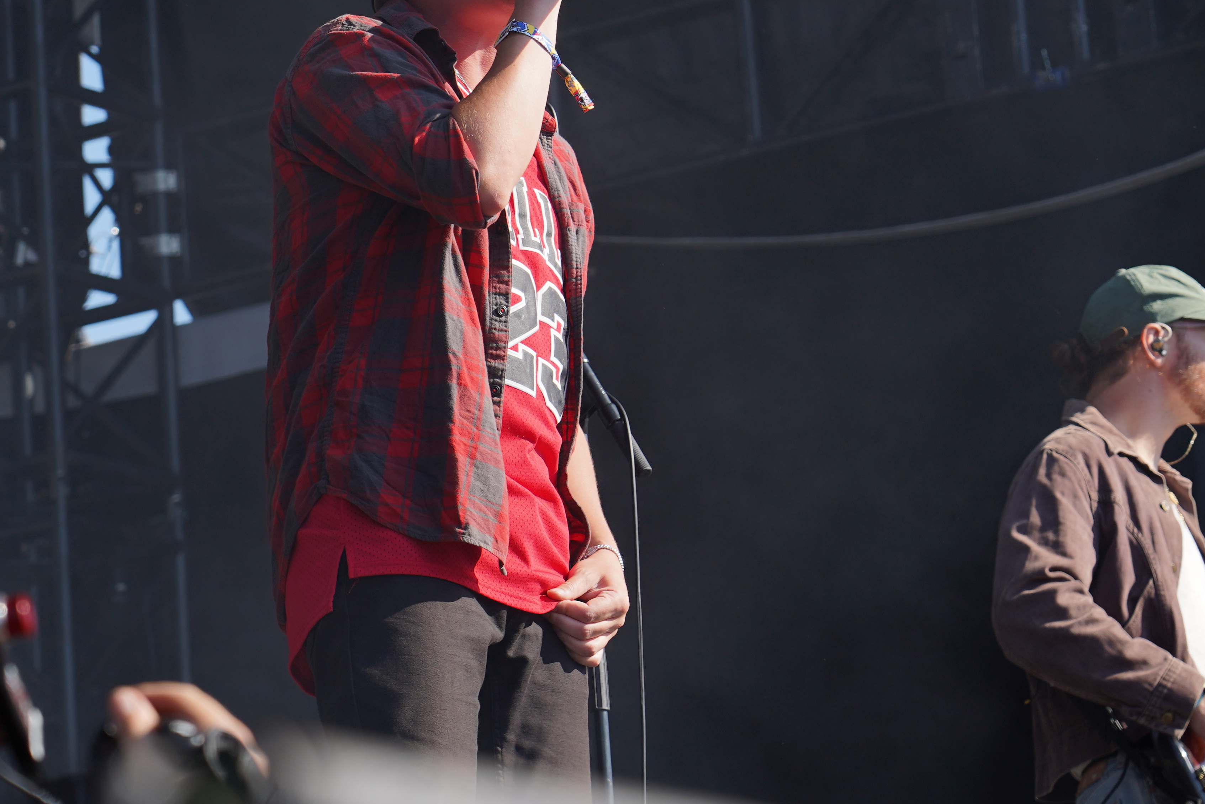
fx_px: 6225
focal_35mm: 186
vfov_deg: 7.4
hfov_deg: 11.1
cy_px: 99
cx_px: 572
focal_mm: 105
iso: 100
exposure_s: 1/320
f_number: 6.3
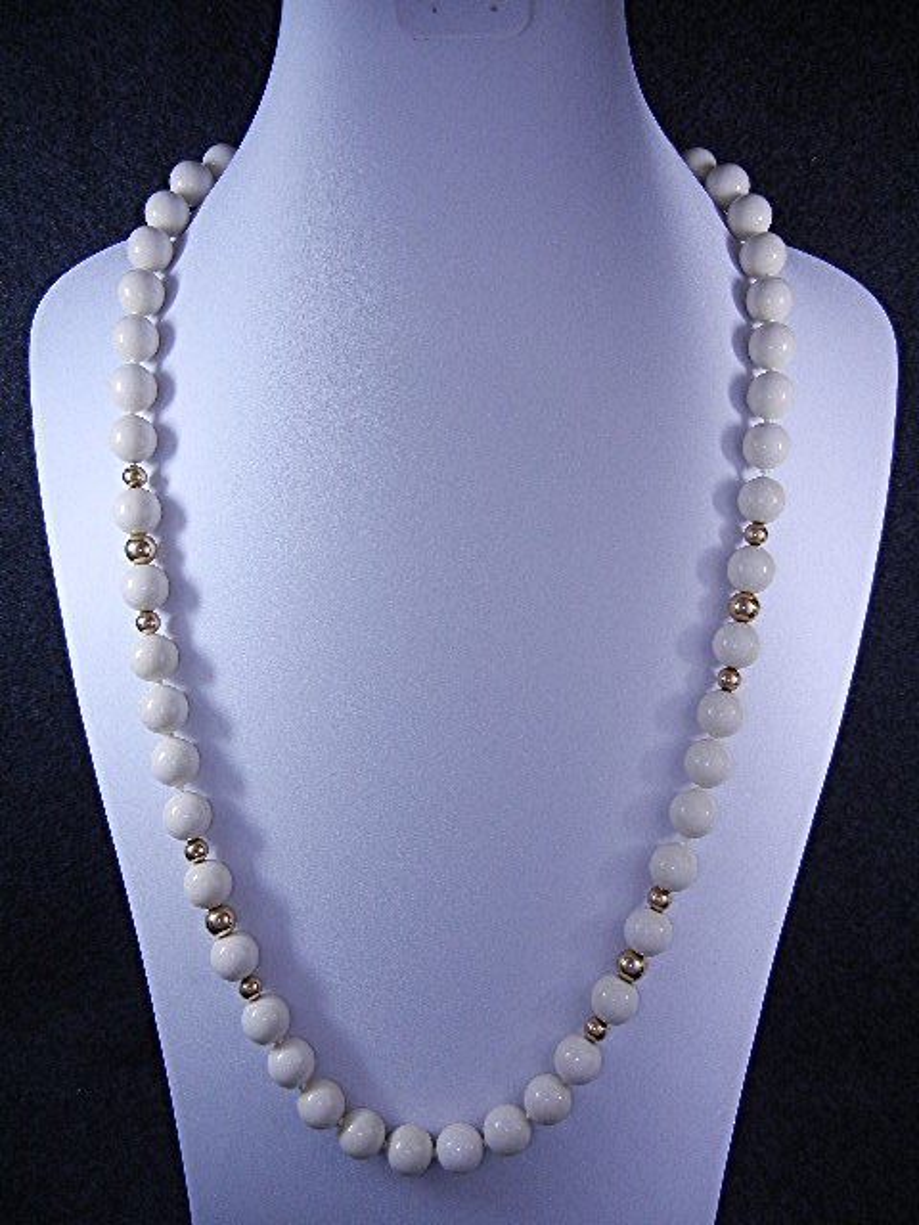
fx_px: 1062
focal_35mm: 30
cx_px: 460
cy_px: 612
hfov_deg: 46.8
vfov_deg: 60.0
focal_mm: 5.4
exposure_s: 1/73.8
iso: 160
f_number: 3.5
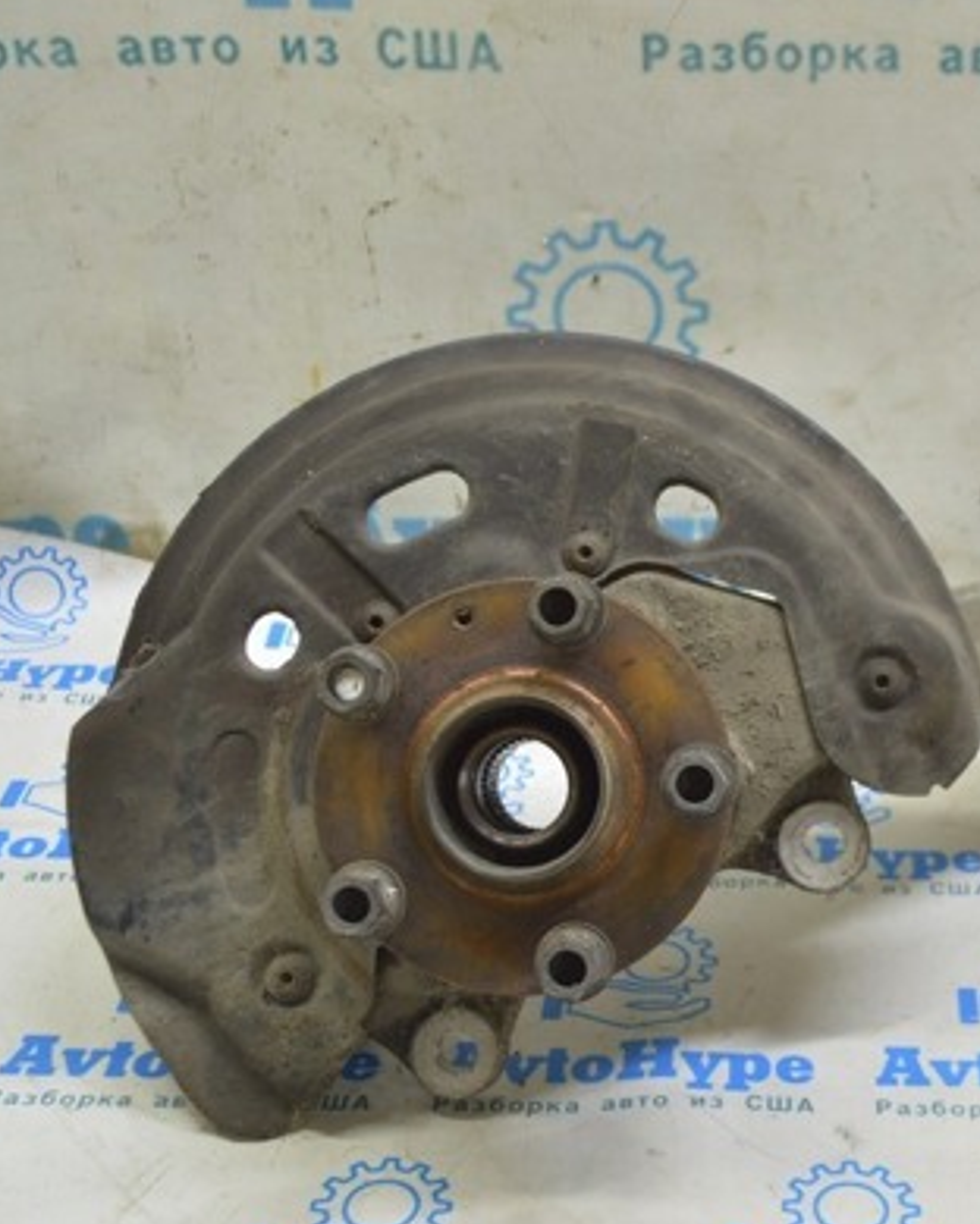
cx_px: 845
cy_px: 661
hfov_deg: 24.8
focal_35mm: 60
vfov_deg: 31.4
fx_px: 2175
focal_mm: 26
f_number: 5.6
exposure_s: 1/20
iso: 400
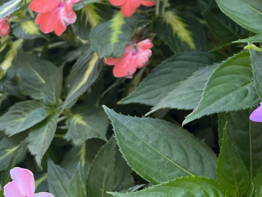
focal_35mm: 64
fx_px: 484
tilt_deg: -23.0
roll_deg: -0.4
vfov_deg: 22.2
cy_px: 4
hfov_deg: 26.5
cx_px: 322
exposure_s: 1/121
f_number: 1.6
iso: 125
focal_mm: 5.1
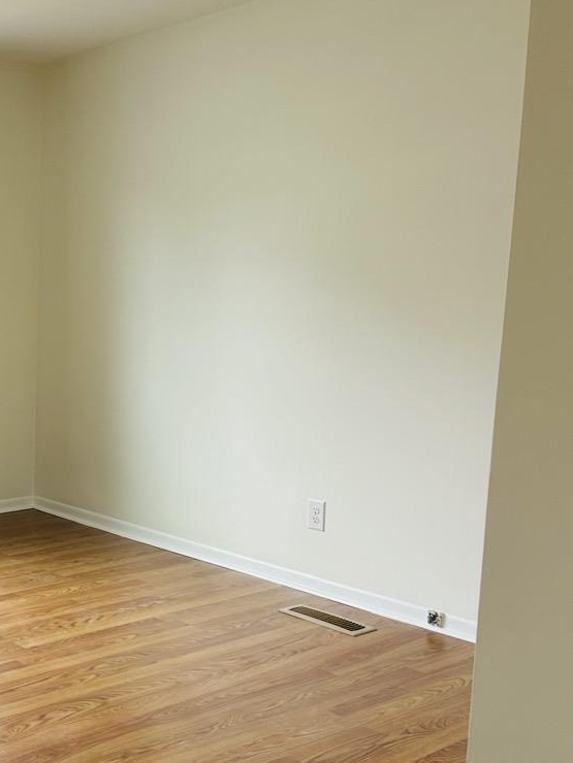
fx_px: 993
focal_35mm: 45
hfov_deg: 29.0
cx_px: -62
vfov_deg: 42.0
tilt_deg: -8.2
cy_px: 423
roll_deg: +0.4
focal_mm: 5.7
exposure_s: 1/121
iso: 100
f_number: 1.5
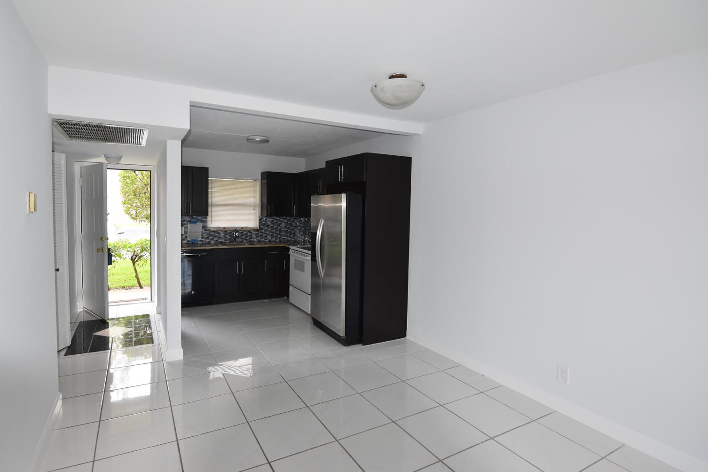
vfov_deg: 68.7
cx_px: 336
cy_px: 225
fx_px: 345
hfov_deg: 91.5
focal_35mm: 18
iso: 800
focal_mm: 11
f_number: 5
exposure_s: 1/100
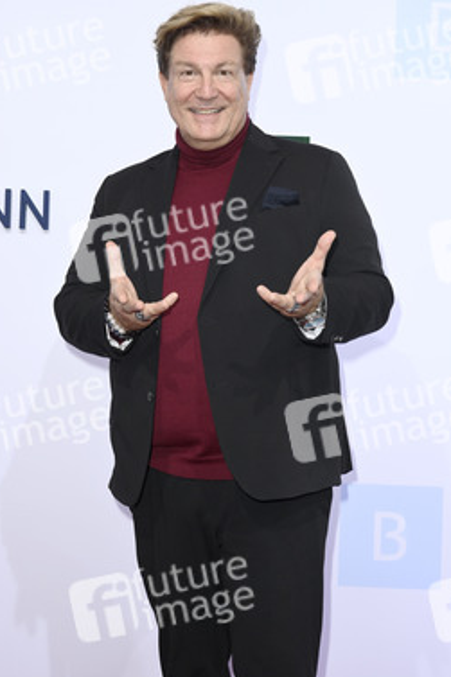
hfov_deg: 19.4
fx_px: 1317
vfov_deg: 28.9
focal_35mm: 70
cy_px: 330
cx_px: 214
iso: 400
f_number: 6.3
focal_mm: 66
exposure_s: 1/250
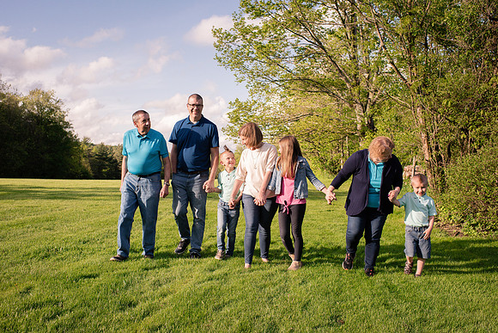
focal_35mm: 35
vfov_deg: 37.9
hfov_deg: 54.4
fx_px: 484
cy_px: 166
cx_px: 249
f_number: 5.6
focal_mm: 35
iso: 800
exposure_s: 1/2000
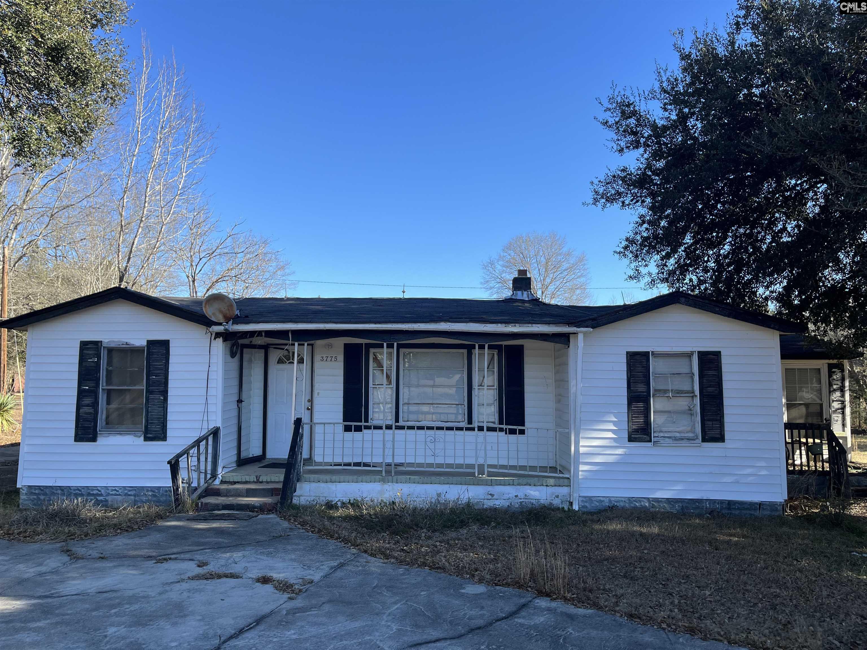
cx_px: 434
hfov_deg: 67.3
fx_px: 651
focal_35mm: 26
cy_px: 325
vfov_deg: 53.1
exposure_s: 1/1517
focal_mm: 5.1
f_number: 1.6
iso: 50
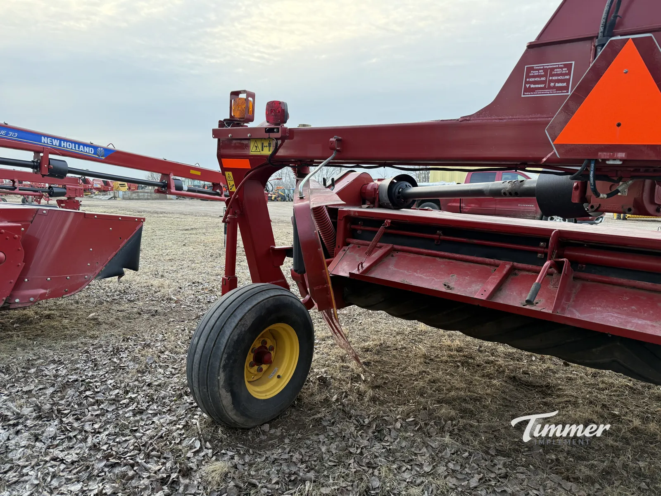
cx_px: 330
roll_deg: -1.5
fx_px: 458
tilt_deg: -5.9
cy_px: 248
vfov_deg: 56.8
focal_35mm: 24
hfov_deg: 71.6
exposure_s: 1/229
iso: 100
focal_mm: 6.76
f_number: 1.78
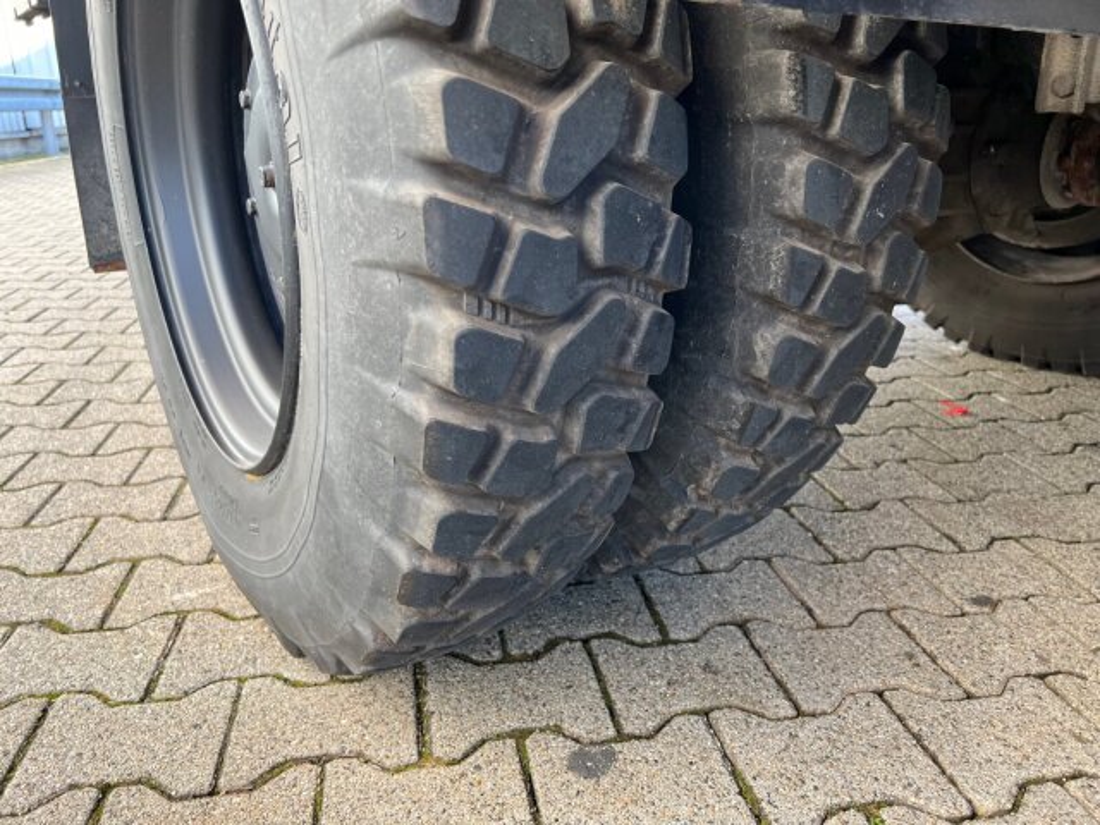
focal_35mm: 26
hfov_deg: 67.3
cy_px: 412
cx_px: 550
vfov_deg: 53.1
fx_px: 826
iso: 50
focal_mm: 5.7
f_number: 1.5
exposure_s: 1/172
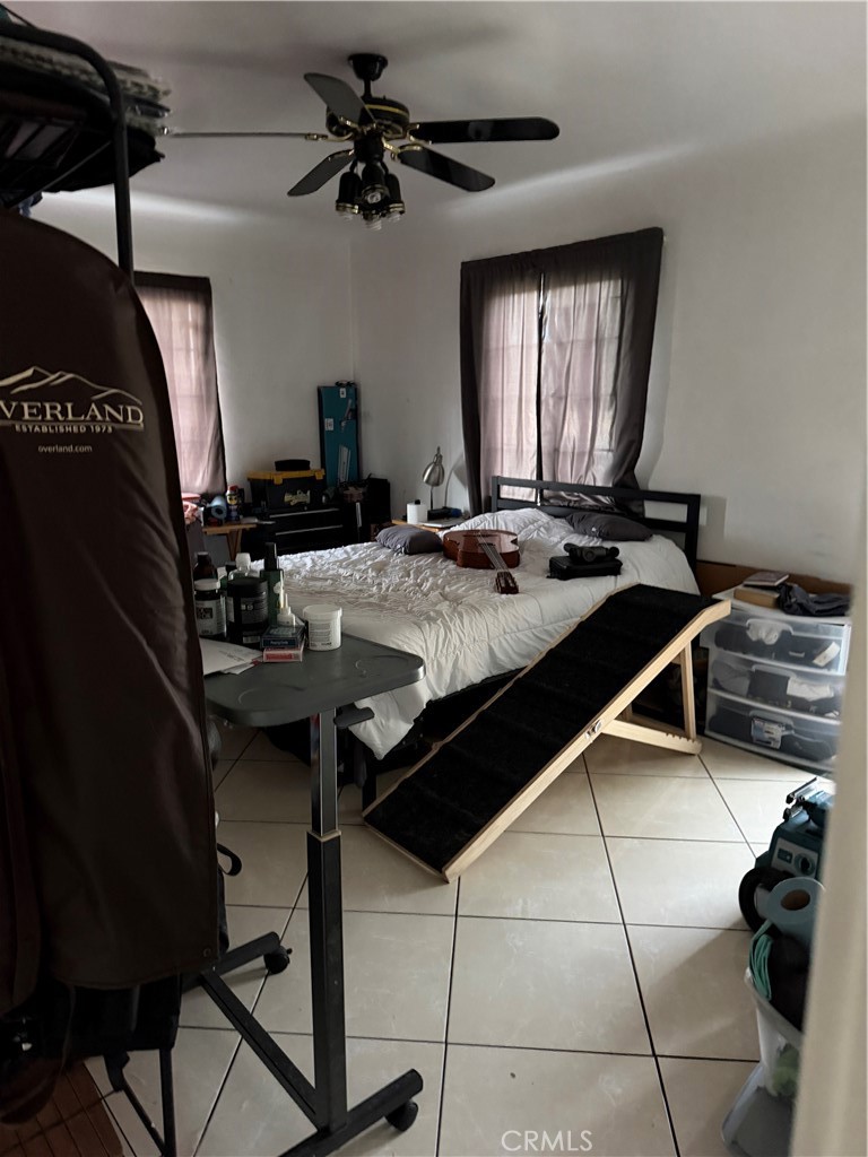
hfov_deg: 56.8
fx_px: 802
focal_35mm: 24
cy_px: 578
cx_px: 434
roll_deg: +0.1
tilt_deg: -13.6
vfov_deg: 71.6
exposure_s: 1/32
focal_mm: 6.76
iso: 1000
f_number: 1.78
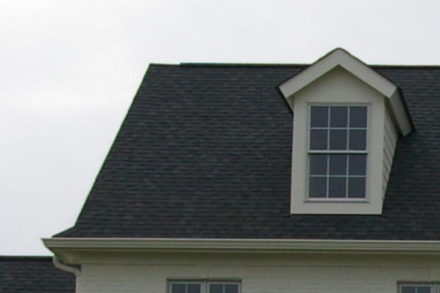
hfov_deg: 11.2
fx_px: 2210
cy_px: 382
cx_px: 528
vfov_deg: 7.5
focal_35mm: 181
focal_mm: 24
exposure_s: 1/350
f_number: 8
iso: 400
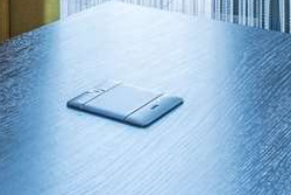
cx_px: -130
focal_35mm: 102
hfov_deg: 18.1
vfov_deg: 11.9
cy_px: -207
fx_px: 825
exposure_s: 1/3
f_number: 11
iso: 100
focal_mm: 11
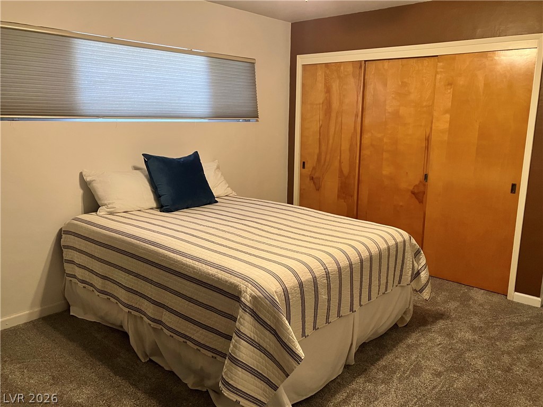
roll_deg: -0.1
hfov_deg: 63.4
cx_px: 272
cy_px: 204
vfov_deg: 49.7
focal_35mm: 28
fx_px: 439
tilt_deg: -10.1
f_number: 1.8
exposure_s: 1/60
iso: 320
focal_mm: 3.99
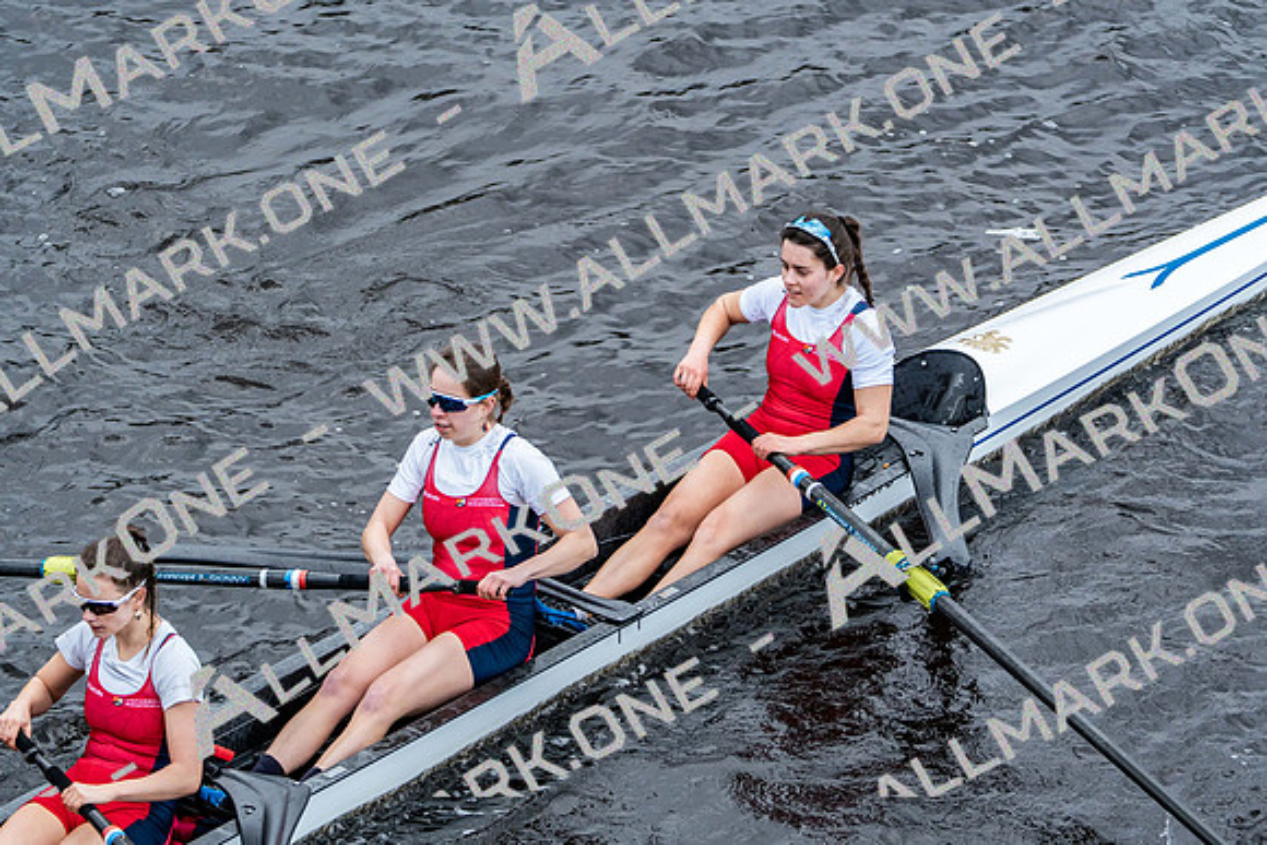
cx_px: 634
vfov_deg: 4.4
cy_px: 422
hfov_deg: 6.6
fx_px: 10983
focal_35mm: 312
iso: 2000
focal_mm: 312
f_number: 6.3
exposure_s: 1/1250
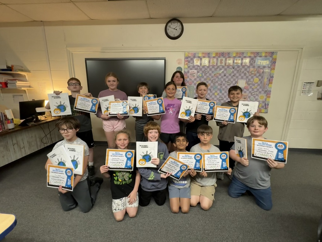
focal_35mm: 14
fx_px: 130
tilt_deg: -11.8
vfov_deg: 85.7
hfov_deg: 102.1
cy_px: 121
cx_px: 161
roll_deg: -0.3
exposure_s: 1/60
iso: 500
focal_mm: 2.22
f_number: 2.2
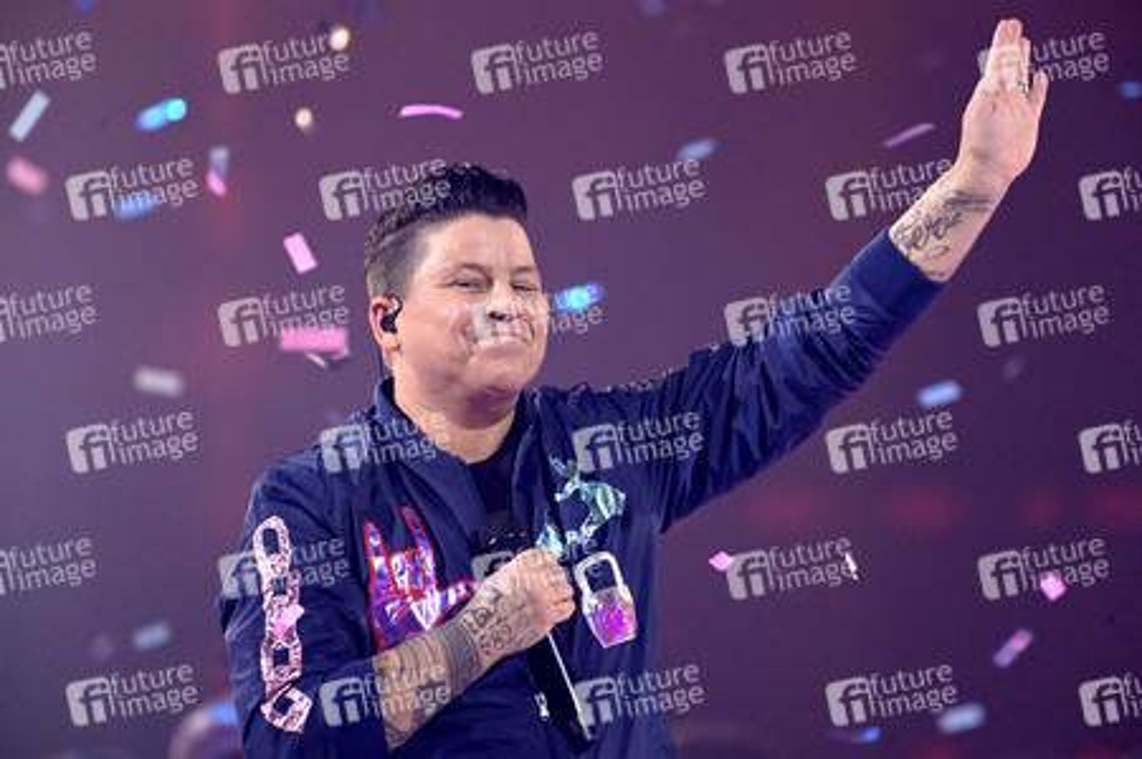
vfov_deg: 2.7
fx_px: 15849
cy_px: 380
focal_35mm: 500
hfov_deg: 4.1
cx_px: 571
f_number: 5.6
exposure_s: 1/500
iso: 8000
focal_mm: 500
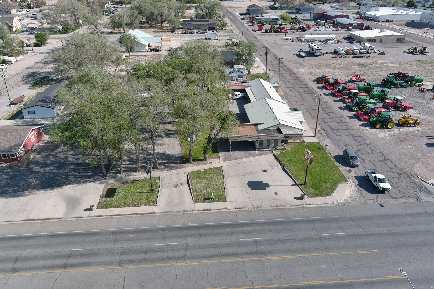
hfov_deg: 63.7
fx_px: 350
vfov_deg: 45.0
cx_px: 217
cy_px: 144
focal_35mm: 29
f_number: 2.8
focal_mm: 10.13
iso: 100
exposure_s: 1/800
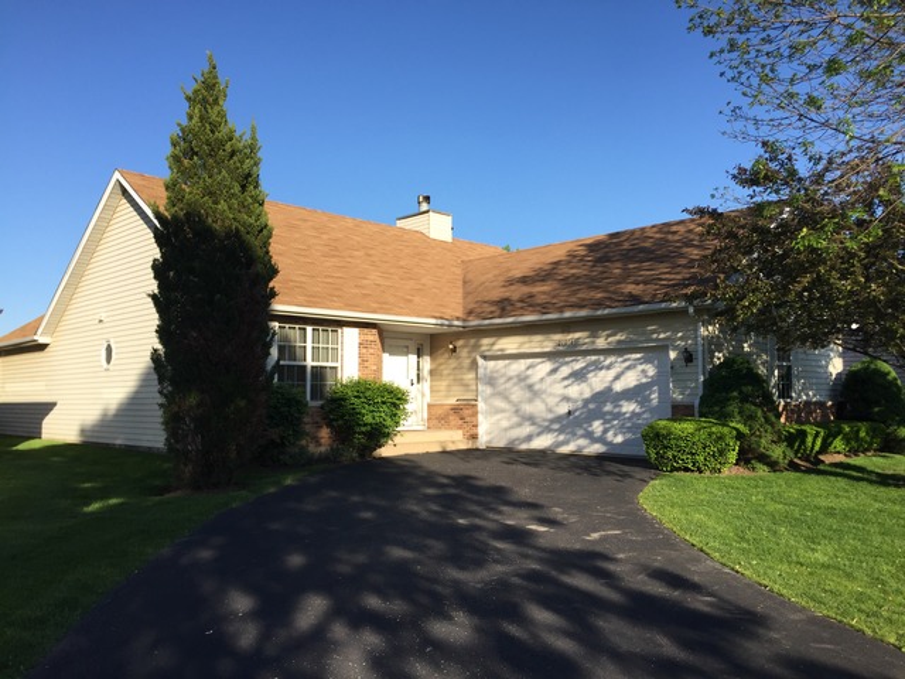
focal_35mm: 29
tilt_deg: +5.5
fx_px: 758
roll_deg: -0.6
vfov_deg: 48.2
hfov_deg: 61.7
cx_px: 452
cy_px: 340
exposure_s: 1/1236
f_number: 2.2
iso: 32
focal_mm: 4.15
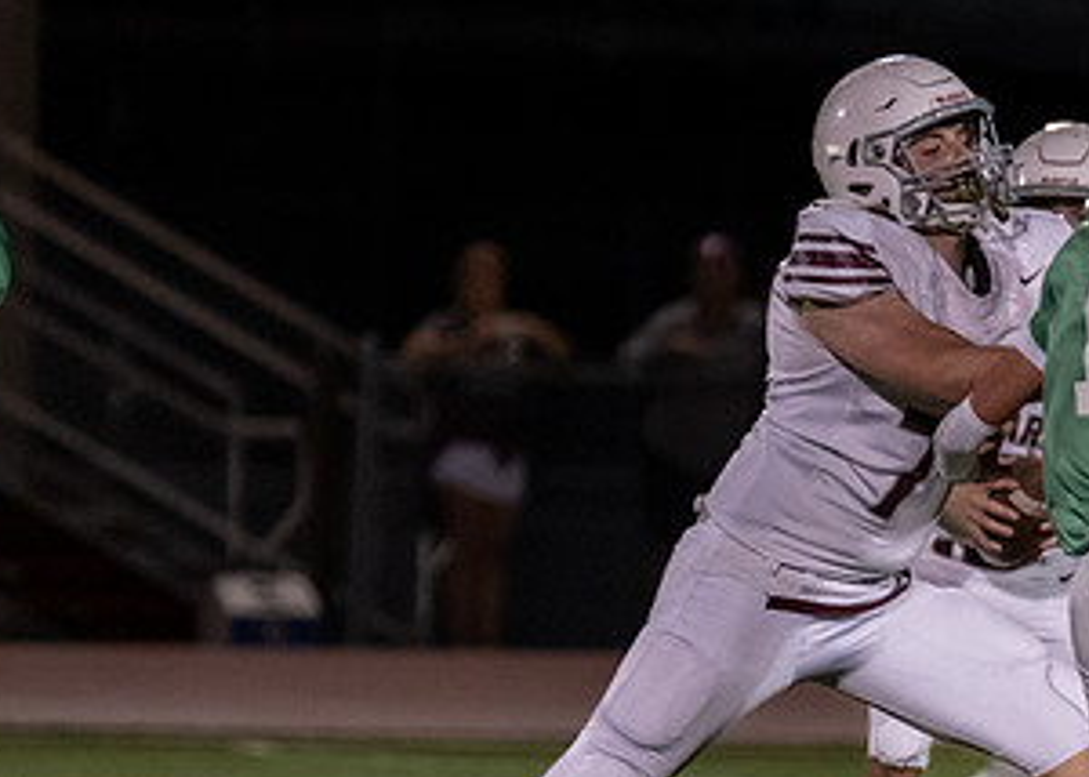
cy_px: 503
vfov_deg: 2.1
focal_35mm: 691
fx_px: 21362
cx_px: 1156
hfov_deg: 2.9
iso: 2500
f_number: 2.8
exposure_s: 1/1000
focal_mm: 200
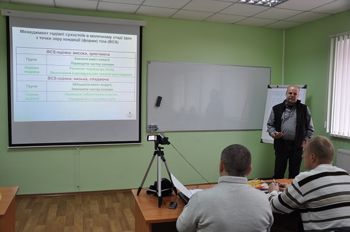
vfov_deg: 41.6
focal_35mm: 32
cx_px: 175
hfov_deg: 59.6
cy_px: 116
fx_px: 306
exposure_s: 1/60
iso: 640
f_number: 4
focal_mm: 21
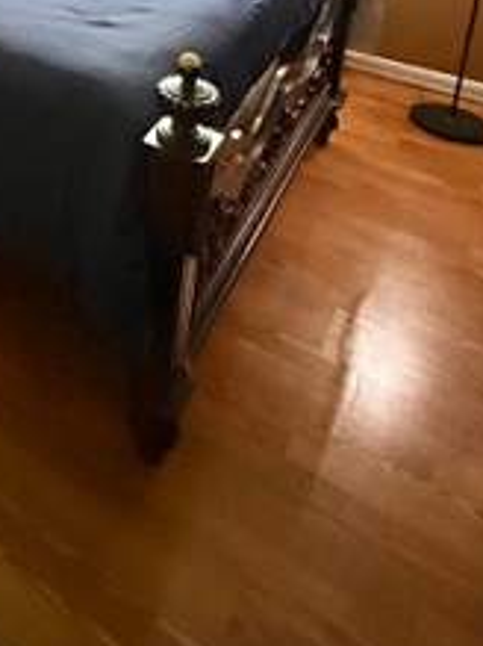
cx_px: -91
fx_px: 764
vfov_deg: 37.9
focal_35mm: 41
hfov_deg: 30.1
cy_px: -71
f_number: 2.2
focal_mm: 2.22
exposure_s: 1/40
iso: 1000
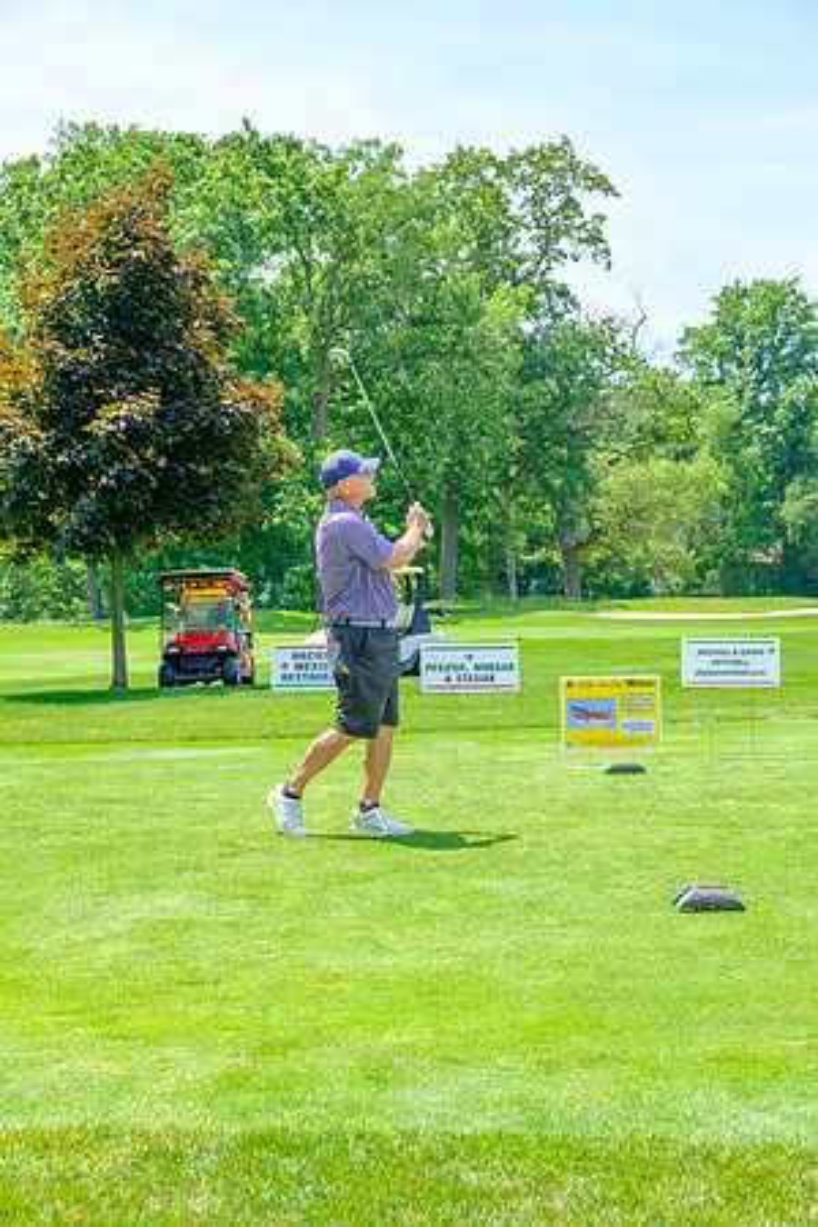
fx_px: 1840
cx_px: 409
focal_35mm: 54
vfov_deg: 36.9
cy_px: 614
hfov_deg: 25.1
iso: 200
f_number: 5
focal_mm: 35.8
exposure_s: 1/500
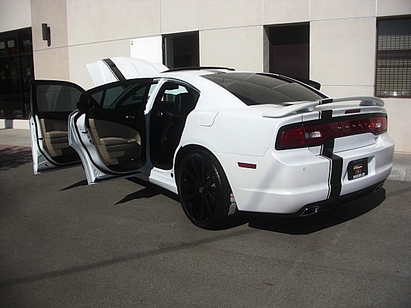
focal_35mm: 36
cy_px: 154
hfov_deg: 51.4
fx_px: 427
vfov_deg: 39.7
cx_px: 206
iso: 50
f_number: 7.9
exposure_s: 1/200
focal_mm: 6.3
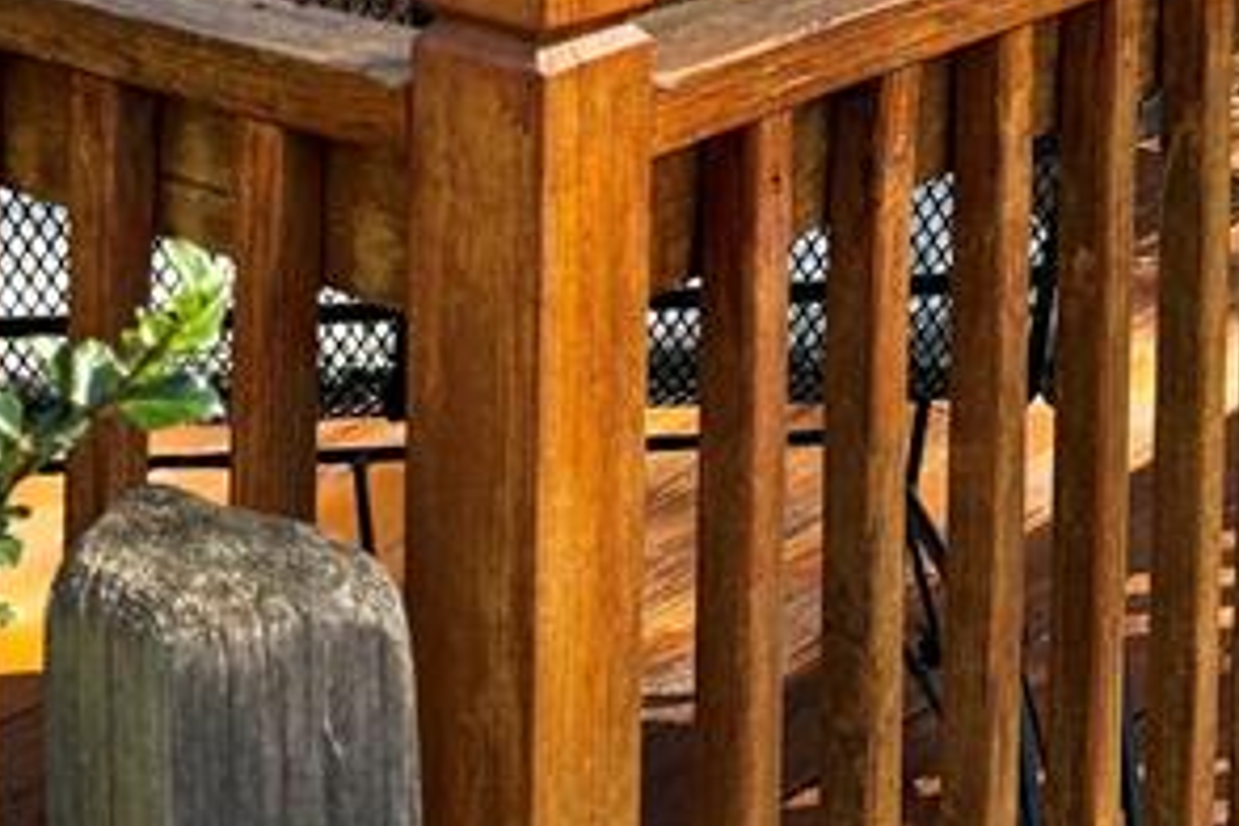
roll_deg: -0.3
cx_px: 523
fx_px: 2994
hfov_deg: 23.4
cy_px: -607
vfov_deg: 14.1
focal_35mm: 87
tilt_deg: -1.5
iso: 100
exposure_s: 1/858
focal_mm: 6.76
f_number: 1.78
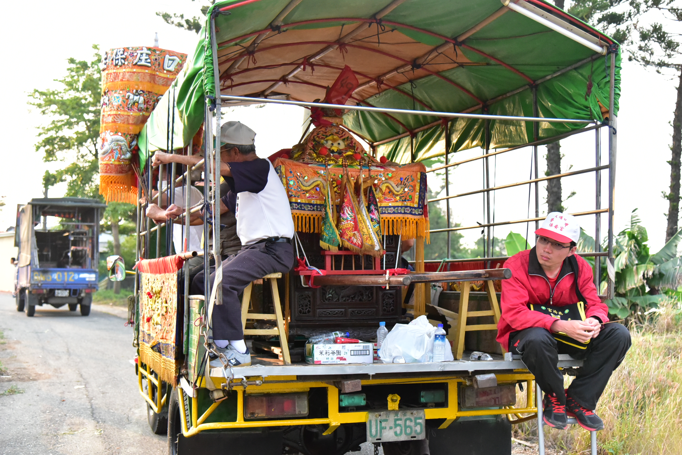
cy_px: 228
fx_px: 910
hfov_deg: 41.1
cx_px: 341
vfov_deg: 28.1
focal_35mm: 48
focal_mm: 48
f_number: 4
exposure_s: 1/4000
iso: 6400
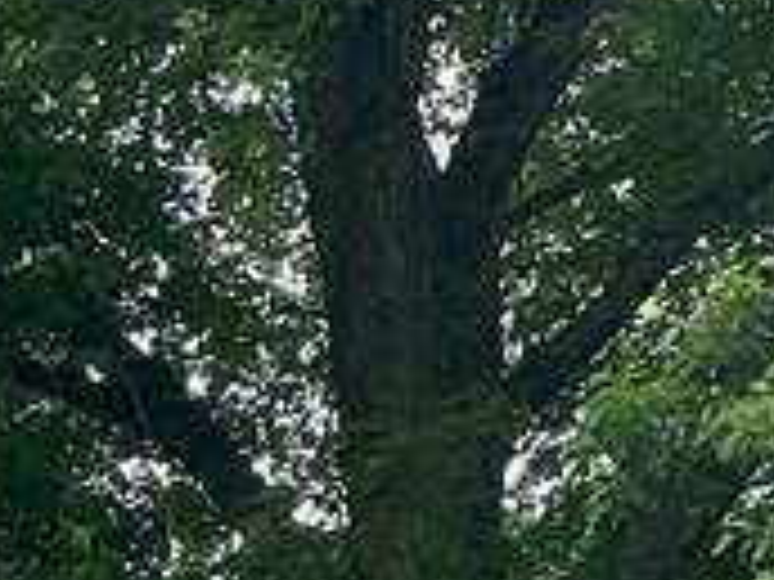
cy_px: 1371
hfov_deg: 11.5
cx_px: -783
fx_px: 3466
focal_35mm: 155
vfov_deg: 8.7
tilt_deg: +5.0
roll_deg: -0.5
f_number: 1.8
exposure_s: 1/990
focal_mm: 4.25
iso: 32
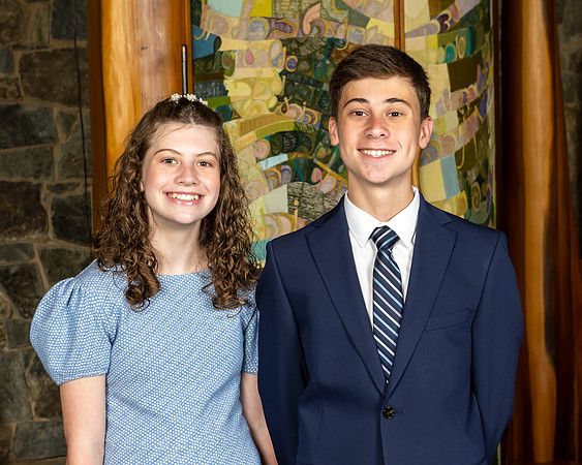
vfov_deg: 16.0
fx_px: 1651
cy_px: 224
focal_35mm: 96
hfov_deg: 20.0
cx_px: 263
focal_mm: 55
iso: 640
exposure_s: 1/200
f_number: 8
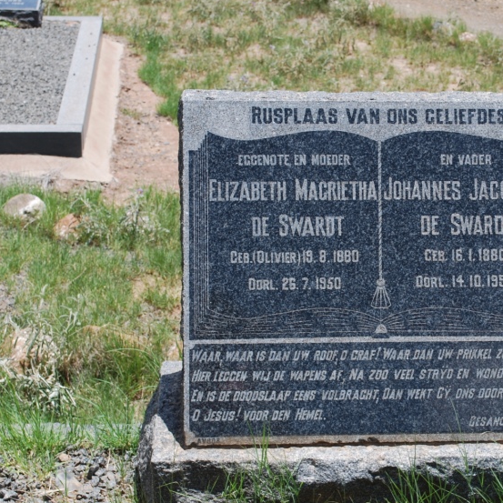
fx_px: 1397
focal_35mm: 85
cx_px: 374
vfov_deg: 20.4
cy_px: 248
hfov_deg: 20.3
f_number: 8
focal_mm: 36
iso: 100
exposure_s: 1/250
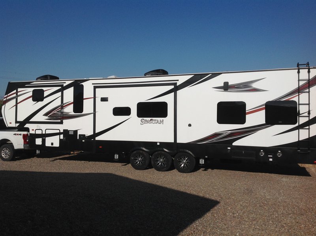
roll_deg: +1.1
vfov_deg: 40.6
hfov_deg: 52.7
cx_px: 158
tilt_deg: -1.3
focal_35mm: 35
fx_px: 319
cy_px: 118
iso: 50
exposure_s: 1/6061
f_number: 2.4
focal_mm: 4.28
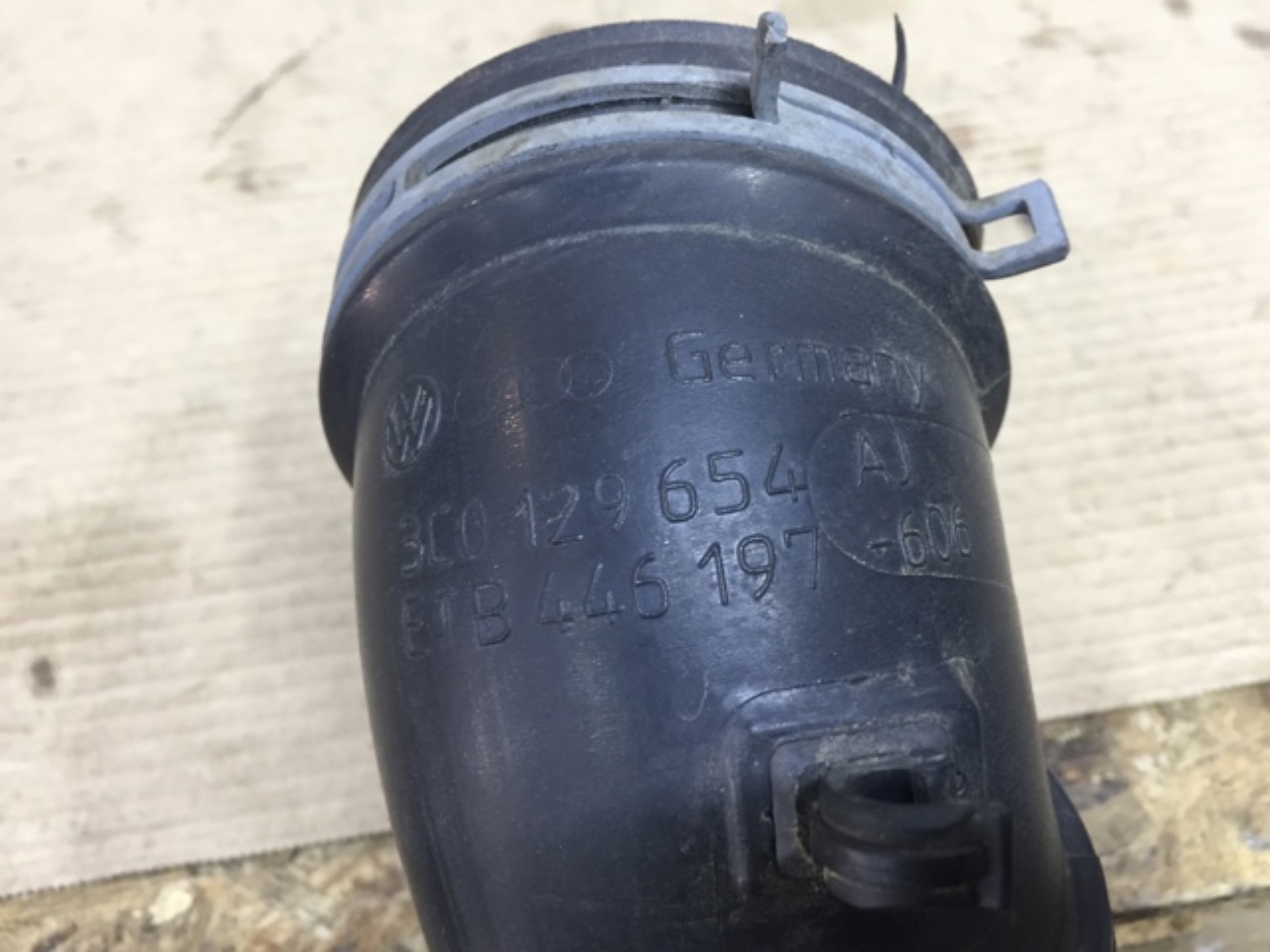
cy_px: 476
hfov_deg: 61.7
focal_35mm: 29
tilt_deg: -54.7
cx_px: 635
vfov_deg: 48.2
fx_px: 1064
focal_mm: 4.15
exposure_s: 1/33
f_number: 2.2
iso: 125
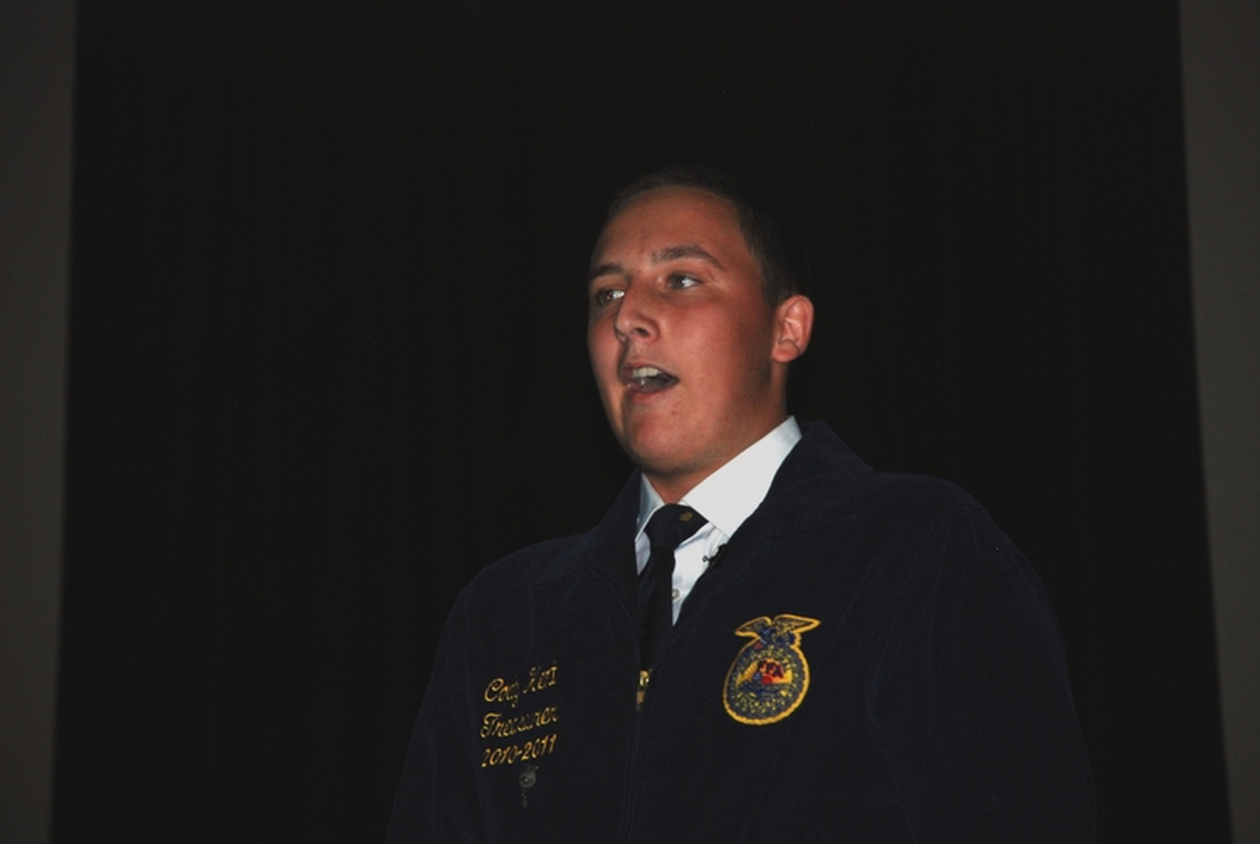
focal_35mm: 202
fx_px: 7096
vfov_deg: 6.8
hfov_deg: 10.1
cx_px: 630
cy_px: 422
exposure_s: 1/60
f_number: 5.6
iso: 220
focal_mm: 135
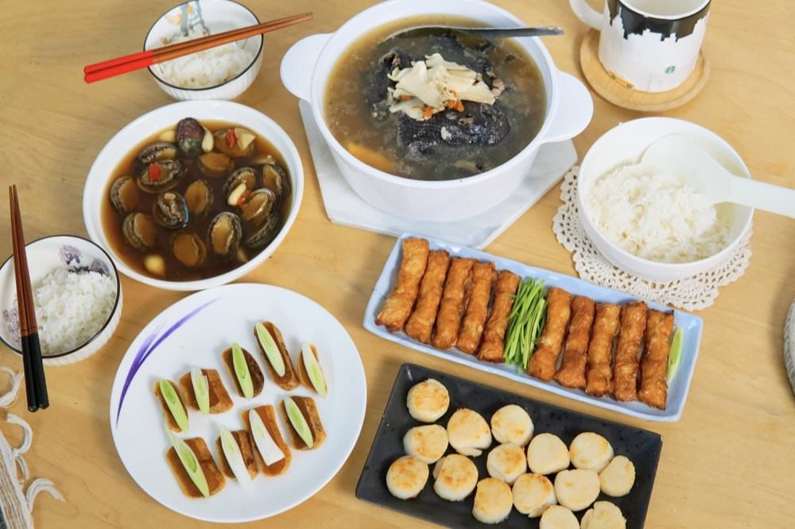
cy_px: 264
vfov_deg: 29.8
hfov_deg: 43.6
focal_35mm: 45
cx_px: 398
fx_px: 993
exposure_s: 1/160
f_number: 4
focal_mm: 30
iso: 640
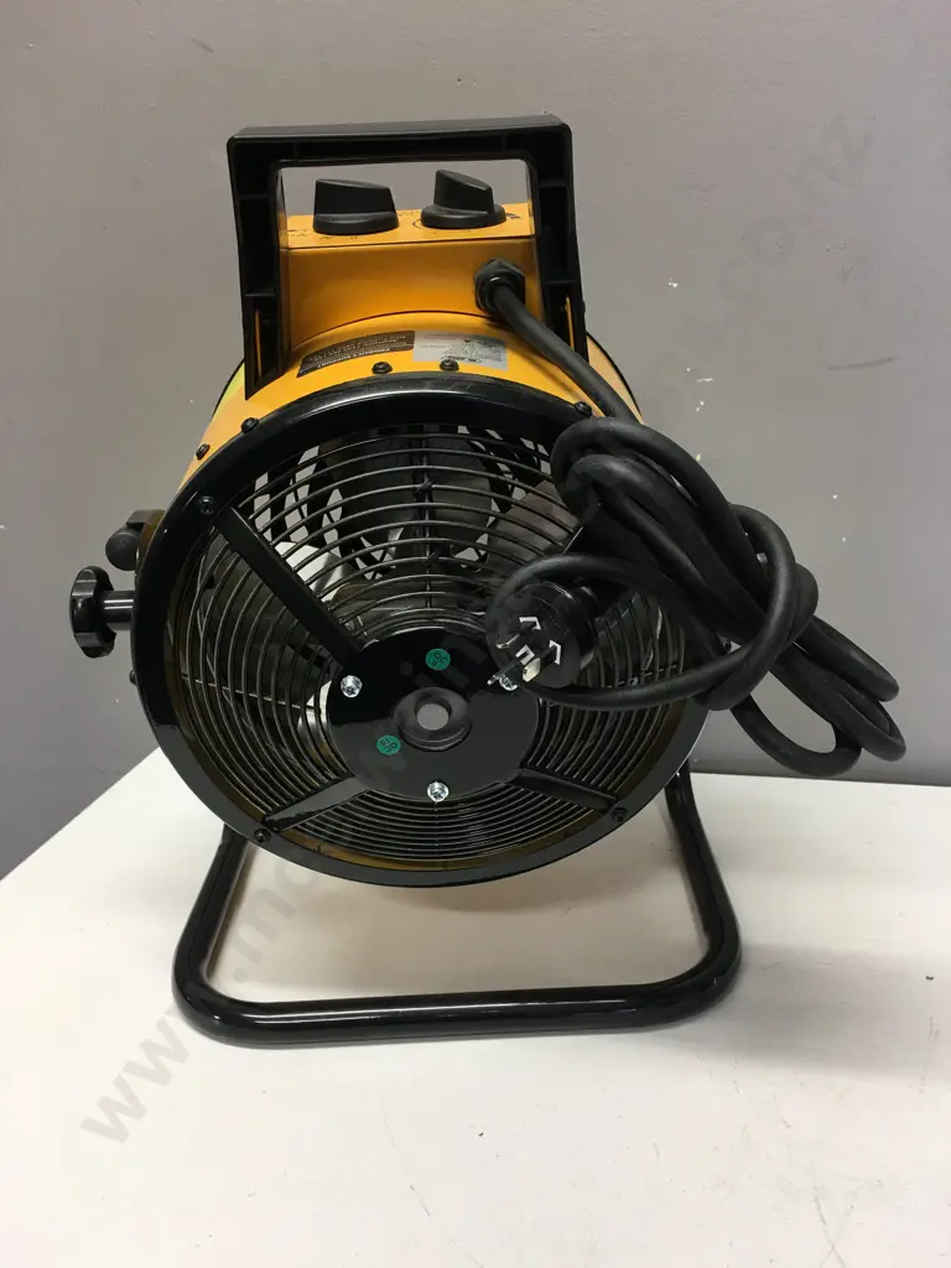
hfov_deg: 48.2
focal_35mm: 29
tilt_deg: -16.7
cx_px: 476
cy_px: 634
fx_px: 1062
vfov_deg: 61.7
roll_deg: +1.9
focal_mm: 4.15
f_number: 2.2
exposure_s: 1/33
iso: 64
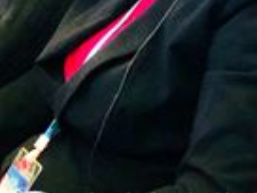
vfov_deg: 7.0
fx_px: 1559
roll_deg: +1.0
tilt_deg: -11.8
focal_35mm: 210
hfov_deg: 9.2
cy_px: -75
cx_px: -87
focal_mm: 6.6
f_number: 2.8
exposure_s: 1/35
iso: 1000
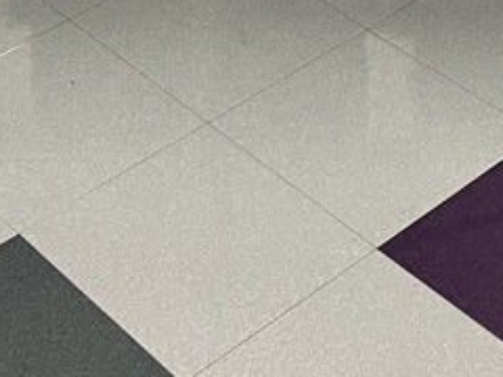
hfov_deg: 17.7
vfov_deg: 12.4
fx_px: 1613
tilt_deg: -25.9
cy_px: -260
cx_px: 193
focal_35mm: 111
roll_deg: +1.3
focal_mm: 5.1
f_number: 1.6
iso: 80
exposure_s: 1/60
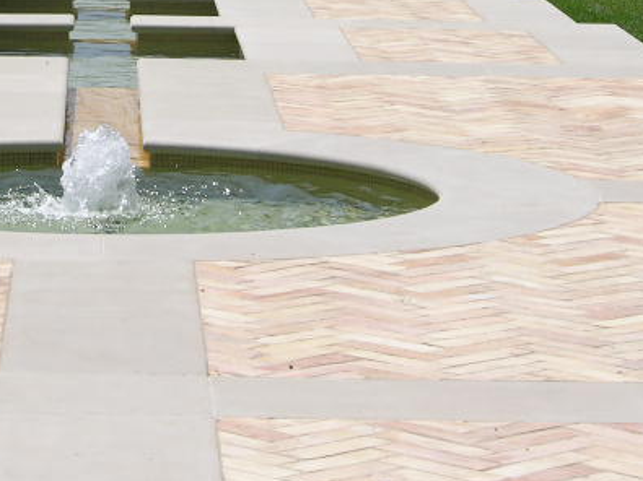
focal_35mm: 241
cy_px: -124
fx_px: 4475
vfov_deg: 6.1
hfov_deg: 8.2
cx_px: 104
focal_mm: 23.7
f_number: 5.7
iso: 50
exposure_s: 1/365
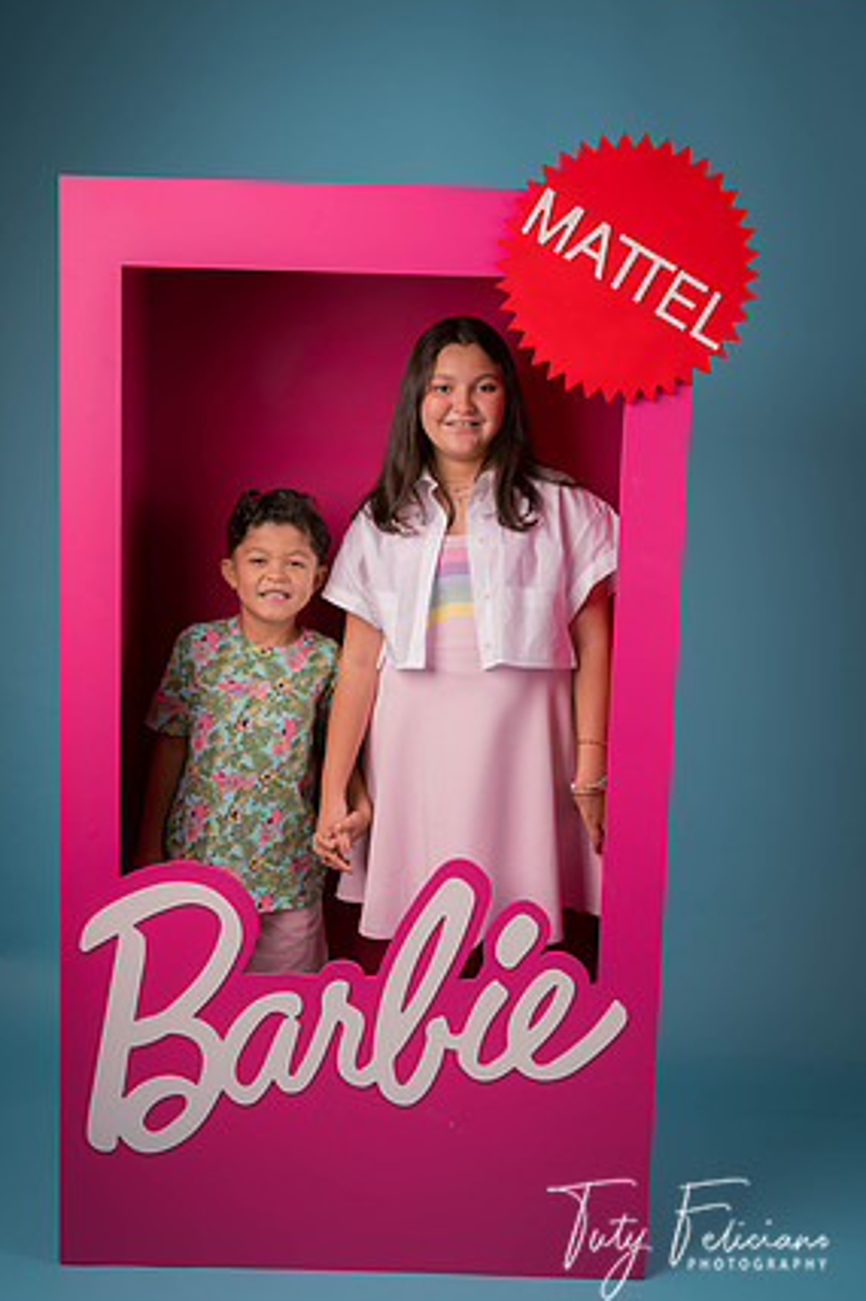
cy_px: 650
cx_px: 419
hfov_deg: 32.6
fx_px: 1480
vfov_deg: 47.4
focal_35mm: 41
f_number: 7.1
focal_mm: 39
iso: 125
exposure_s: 1/125
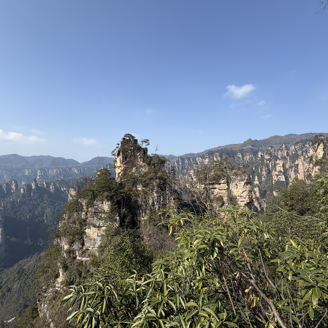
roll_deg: +0.0
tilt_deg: +2.4
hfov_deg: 84.0
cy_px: 167
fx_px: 182
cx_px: 168
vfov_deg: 84.0
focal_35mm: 17
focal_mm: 2.22
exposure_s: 1/1567
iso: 50
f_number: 2.2
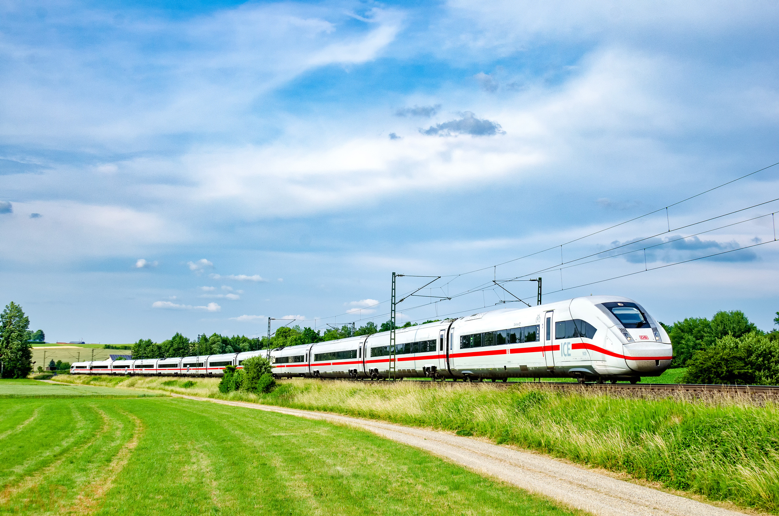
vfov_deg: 25.6
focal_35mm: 52
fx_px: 1134
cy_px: 258
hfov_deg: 37.9
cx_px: 390
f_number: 7.1
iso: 320
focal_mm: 35
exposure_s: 1/800
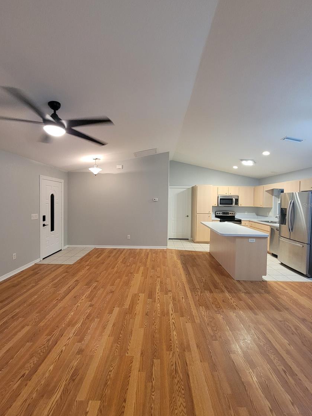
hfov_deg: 85.7
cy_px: 205
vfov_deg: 102.0
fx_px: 168
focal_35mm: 14
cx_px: 161
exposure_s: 1/40
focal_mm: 2.2
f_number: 2.2
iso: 400
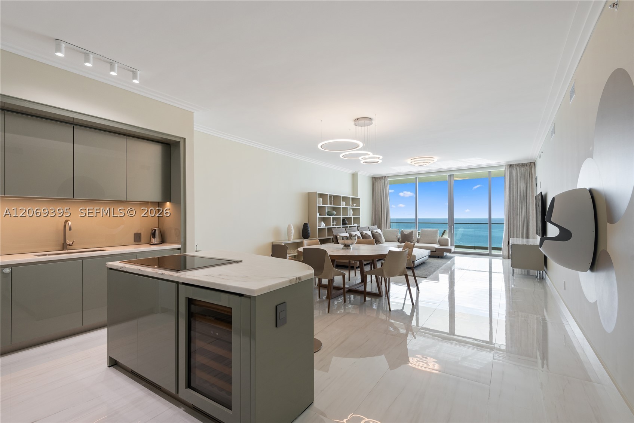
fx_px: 282
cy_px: 212
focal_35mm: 16
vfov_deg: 73.8
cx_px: 317
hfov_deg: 96.7
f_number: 8
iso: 250
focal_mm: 16
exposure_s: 1/30
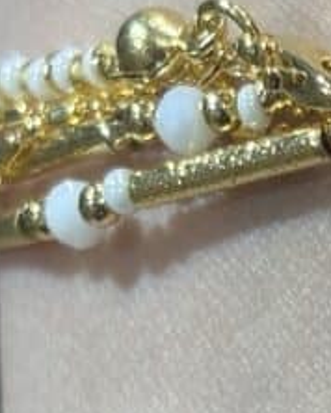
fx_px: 2861
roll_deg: +0.0
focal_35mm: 234
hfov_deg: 6.5
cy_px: 556
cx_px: 491
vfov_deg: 8.1
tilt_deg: -43.5
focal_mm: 5.96
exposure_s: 1/50
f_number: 1.6
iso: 25
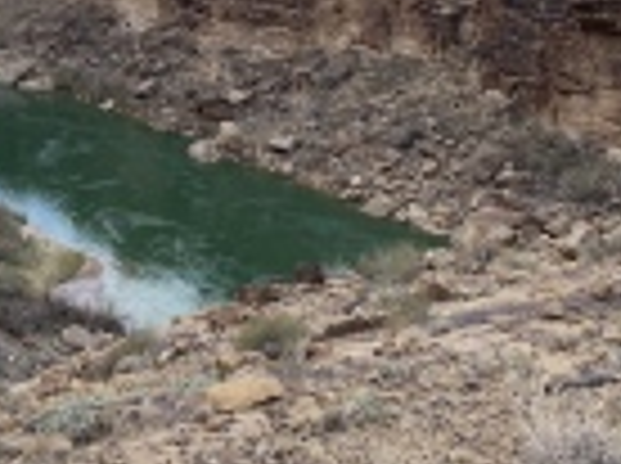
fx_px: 1236
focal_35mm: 69
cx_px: 36
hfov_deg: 27.0
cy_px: -131
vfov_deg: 19.6
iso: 32
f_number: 1.8
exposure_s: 1/1701
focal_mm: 4.25
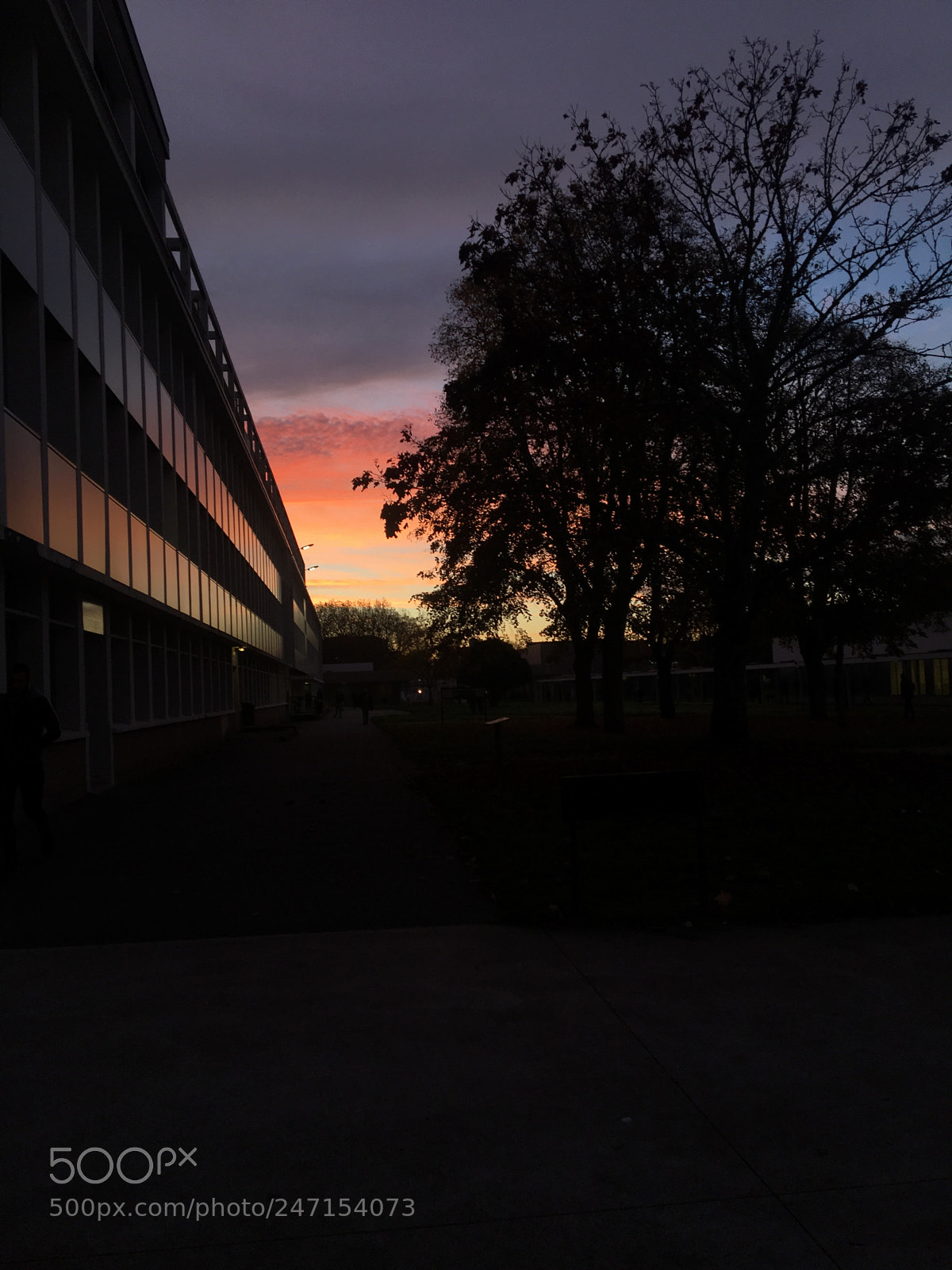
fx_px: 1063
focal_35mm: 29
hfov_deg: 48.2
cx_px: 476
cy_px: 635
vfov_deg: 61.7
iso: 25
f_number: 2.2
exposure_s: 1/139
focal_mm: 4.15
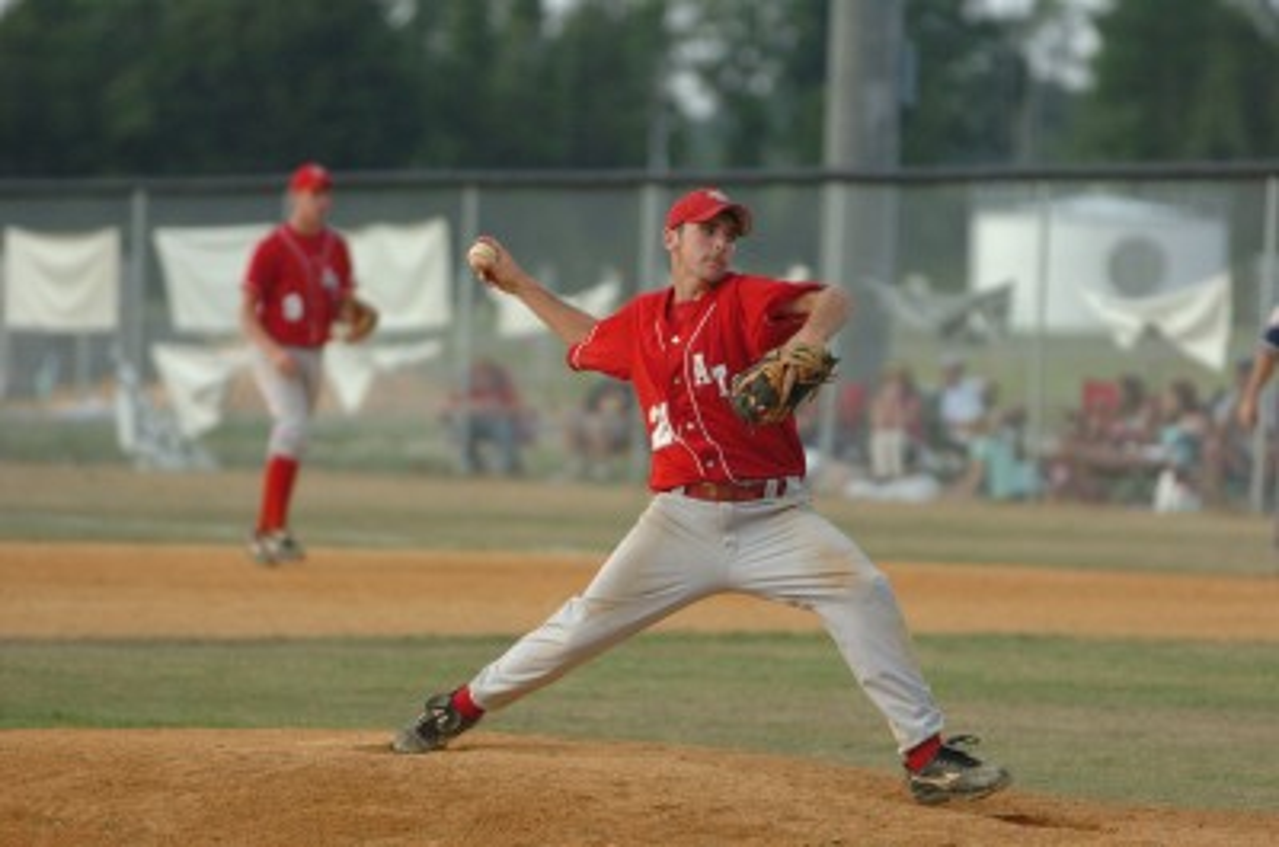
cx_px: 640
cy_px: 424
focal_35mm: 300
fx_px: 10637
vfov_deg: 4.6
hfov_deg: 6.9
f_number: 3.8
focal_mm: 200
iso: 640
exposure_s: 1/2000
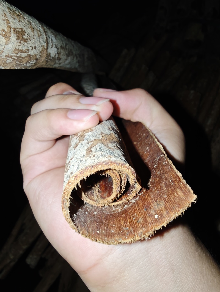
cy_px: 146
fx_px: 194
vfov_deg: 73.9
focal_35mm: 23
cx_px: 110
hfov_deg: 59.0
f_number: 2.2
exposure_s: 1/50
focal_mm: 2.16
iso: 500
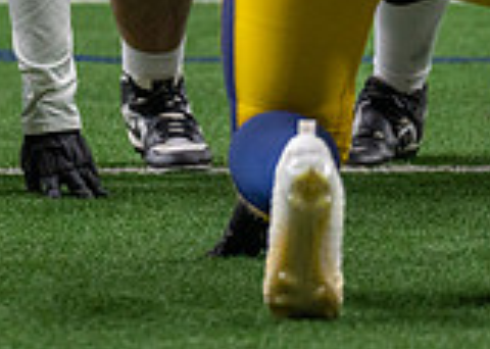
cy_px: -282
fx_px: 10540
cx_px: 24
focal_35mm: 758
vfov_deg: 1.9
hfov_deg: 2.7
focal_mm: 200
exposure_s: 1/1000
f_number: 2.8
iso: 2000
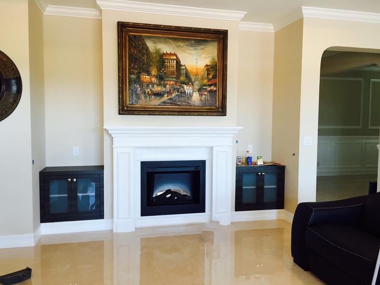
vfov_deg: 48.2
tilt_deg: -3.5
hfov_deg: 61.7
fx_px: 318
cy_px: 142
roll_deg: -1.3
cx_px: 190
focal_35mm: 29
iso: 40
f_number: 2.2
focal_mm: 4.15
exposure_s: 1/30
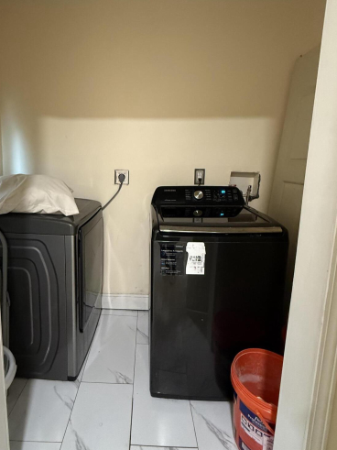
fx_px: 247
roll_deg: -1.8
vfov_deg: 84.3
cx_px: 142
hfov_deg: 68.2
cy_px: 197
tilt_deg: -8.3
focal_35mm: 19
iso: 800
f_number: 2.2
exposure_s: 1/60
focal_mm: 2.22
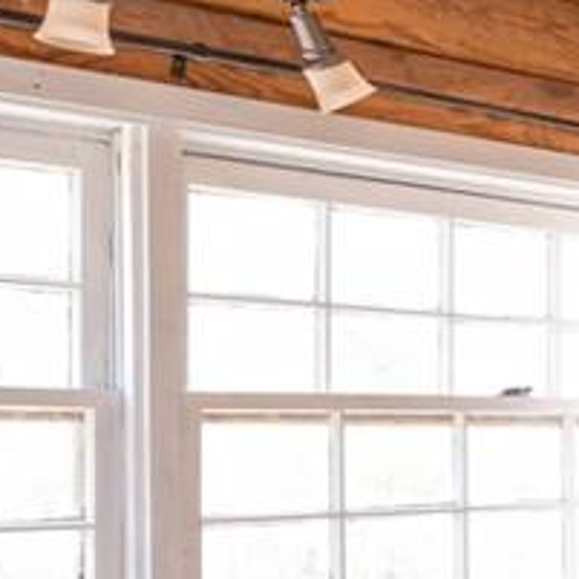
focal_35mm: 65
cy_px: 421
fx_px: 1230
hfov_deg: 18.1
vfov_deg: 26.2
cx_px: 1155
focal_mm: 10
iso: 200
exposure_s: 1/5
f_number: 8
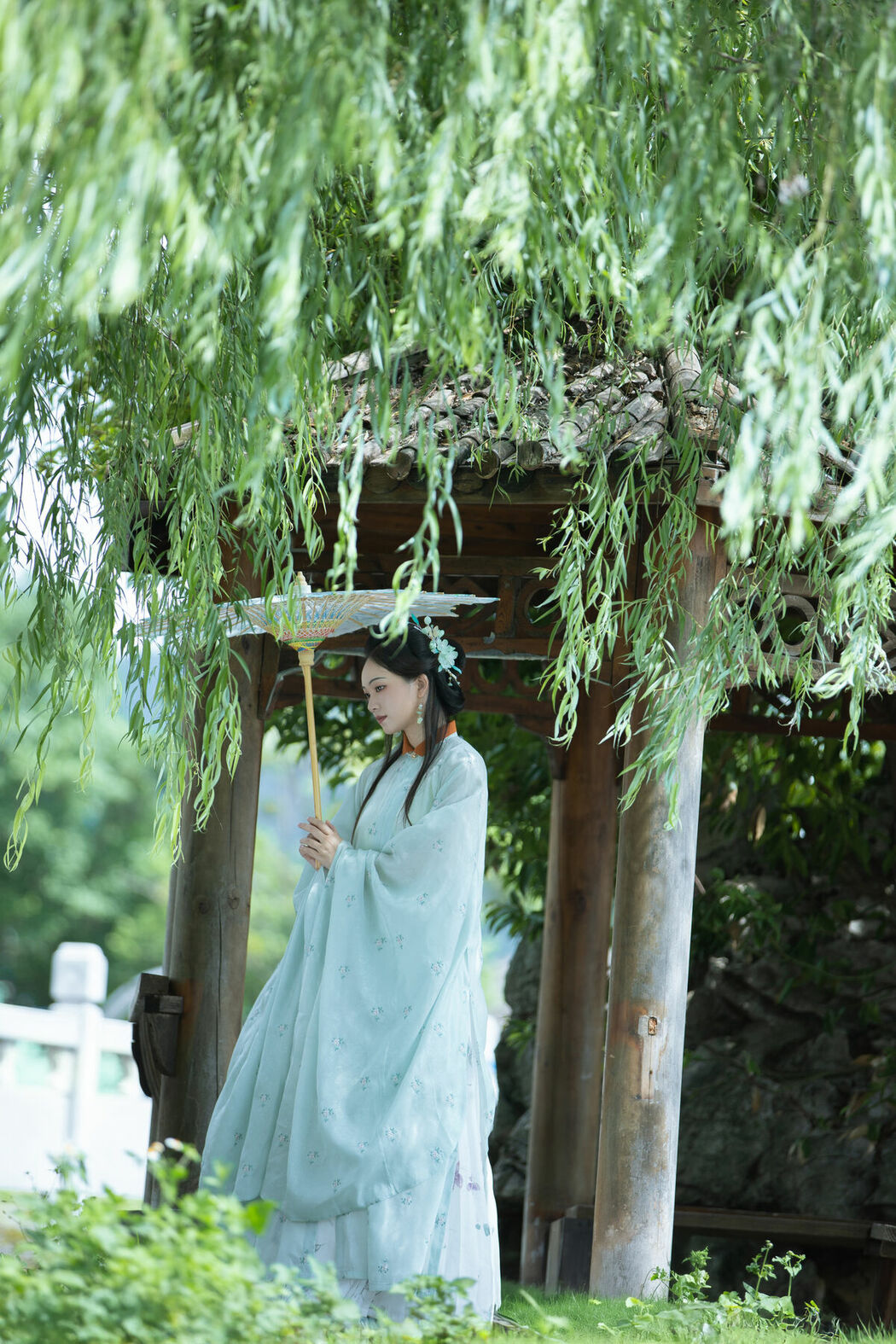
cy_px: 672
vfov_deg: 11.1
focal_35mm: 185
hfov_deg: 7.4
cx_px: 448
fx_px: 6906
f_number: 2.8
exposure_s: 1/500
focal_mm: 185
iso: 100
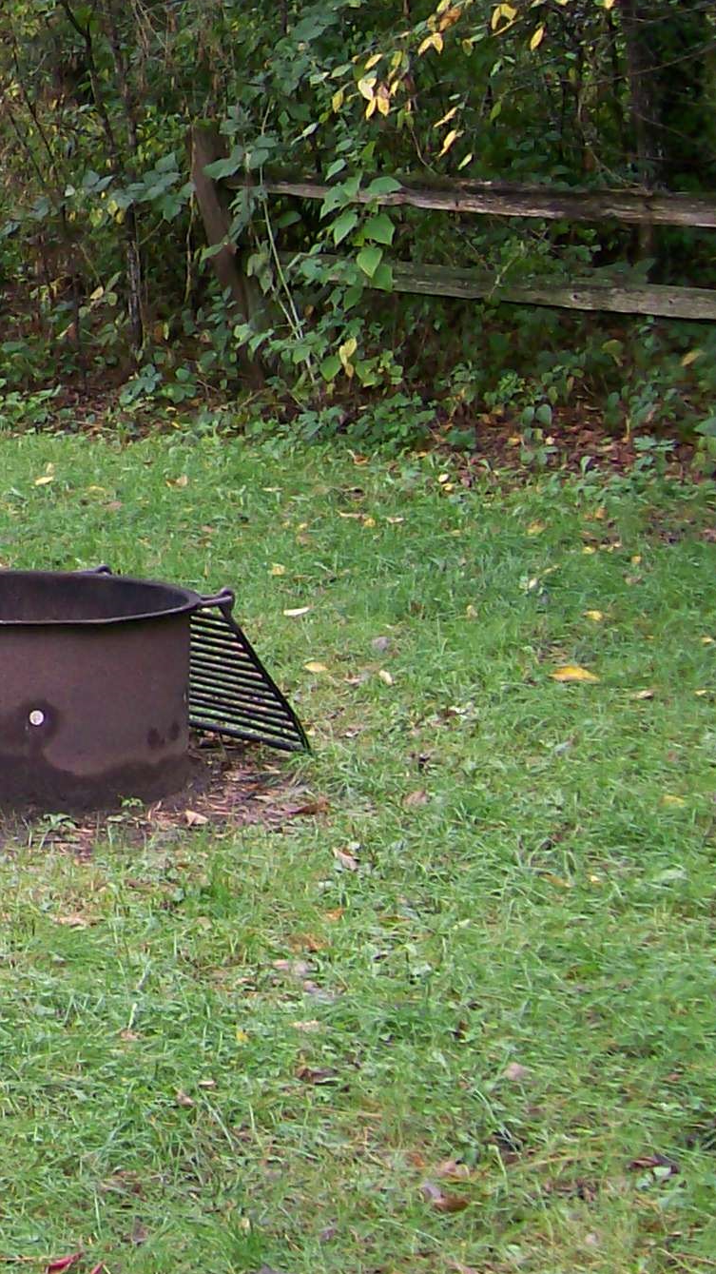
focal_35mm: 90
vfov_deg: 23.4
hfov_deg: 12.1
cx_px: -670
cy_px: 289
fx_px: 3038
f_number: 2.7
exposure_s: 1/98.3
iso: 80
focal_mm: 6
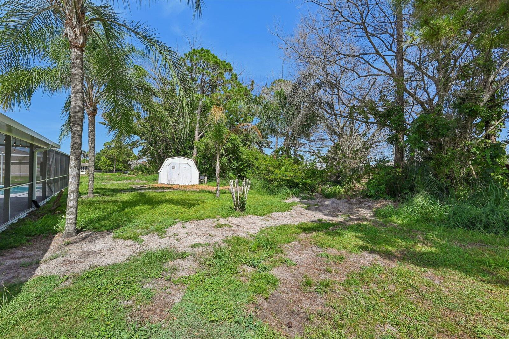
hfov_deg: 104.3
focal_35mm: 14
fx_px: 198
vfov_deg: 81.2
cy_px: 170
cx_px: 254
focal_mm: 14
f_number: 7.1
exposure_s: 1/800
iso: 320
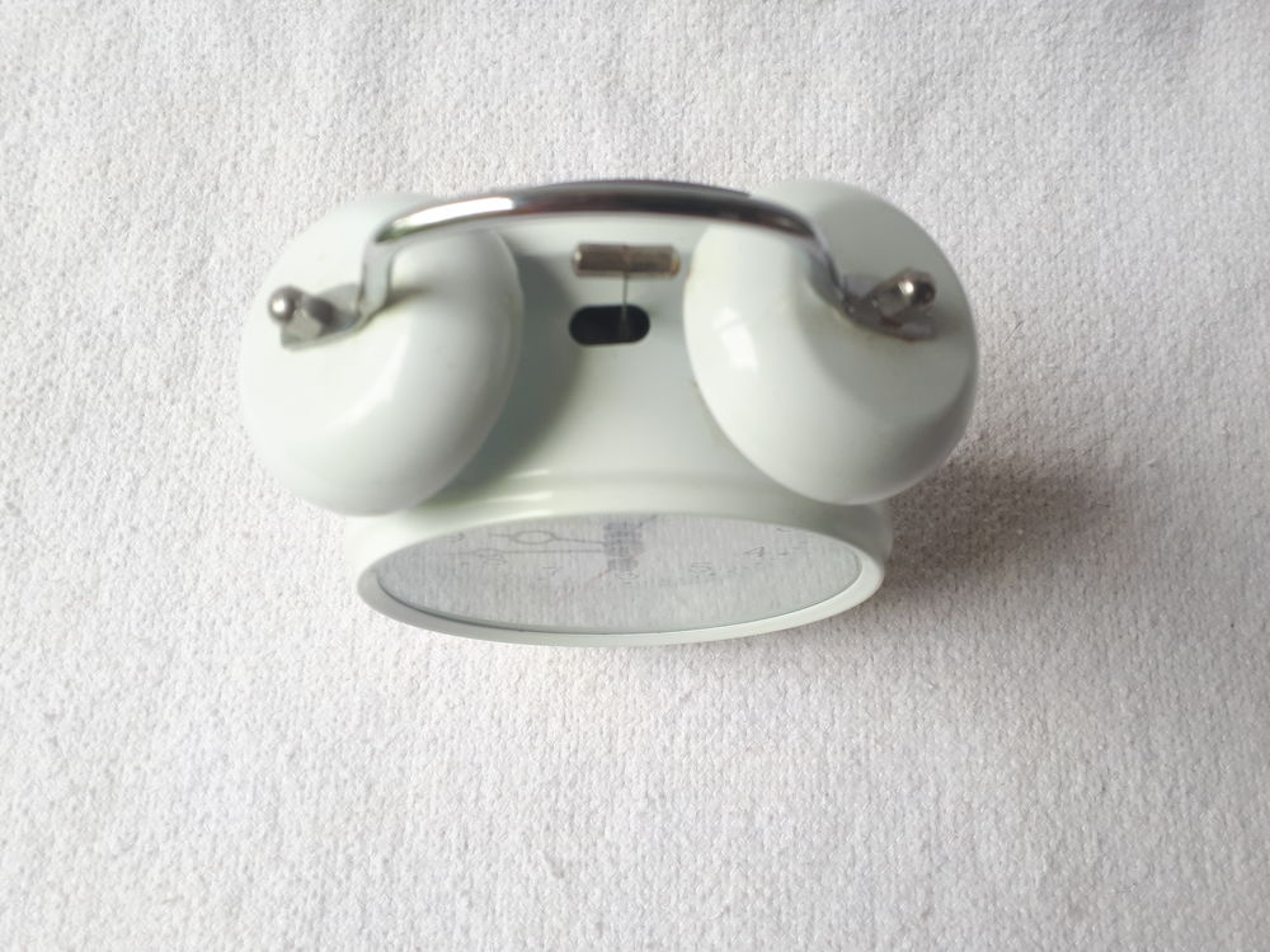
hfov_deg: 65.3
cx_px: 635
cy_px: 476
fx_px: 991
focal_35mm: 27
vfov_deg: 51.4
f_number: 1.9
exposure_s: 1/128
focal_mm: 3.6
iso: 40
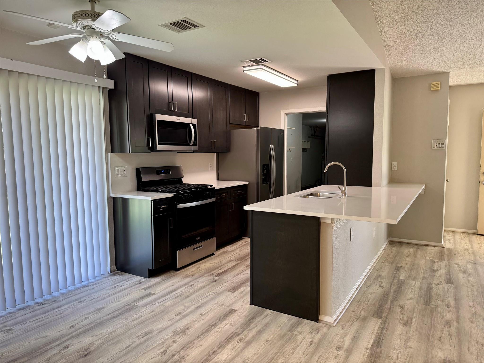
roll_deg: -0.3
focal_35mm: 24
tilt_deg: -6.6
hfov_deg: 71.6
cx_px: 242
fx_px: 336
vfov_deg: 56.8
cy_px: 182
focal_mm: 6.76
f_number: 1.78
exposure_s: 1/120
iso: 100
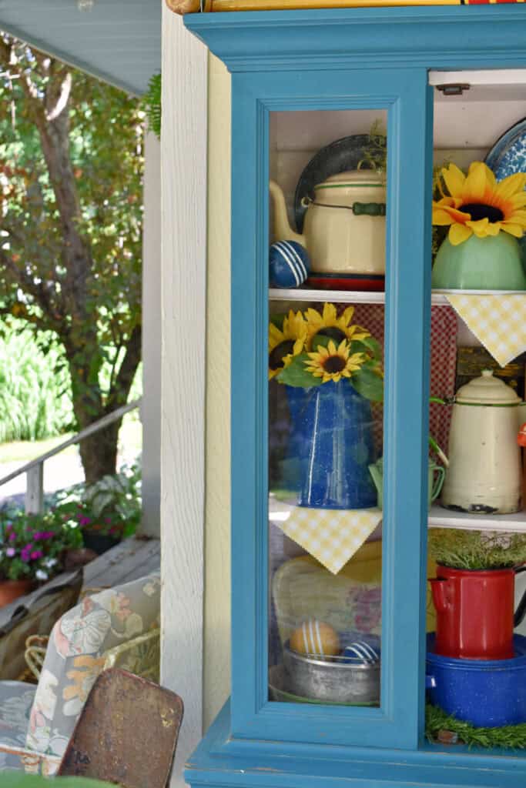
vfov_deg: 35.0
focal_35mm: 57
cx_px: 263
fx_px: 1249
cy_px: 394
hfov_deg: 23.8
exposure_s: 1/200
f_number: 7.1
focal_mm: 38
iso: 400
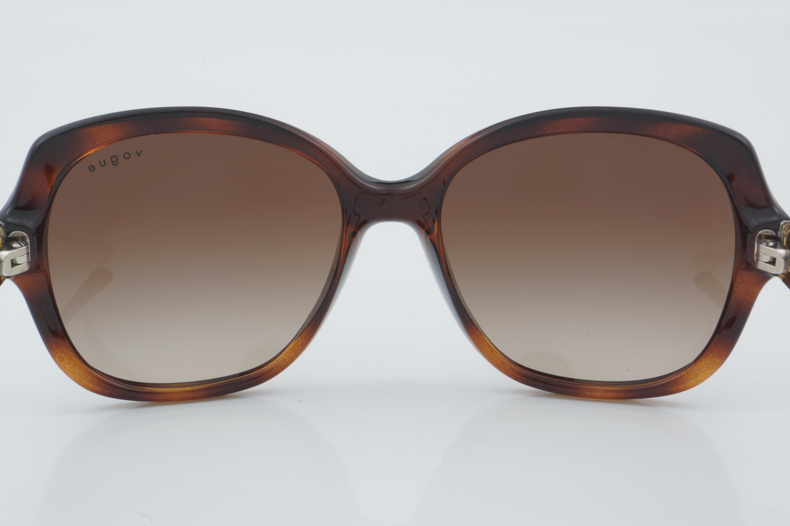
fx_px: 1646
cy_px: 263
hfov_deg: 27.0
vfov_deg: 18.2
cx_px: 395
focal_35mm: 75
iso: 100
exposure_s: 1/4
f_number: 32
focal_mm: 50
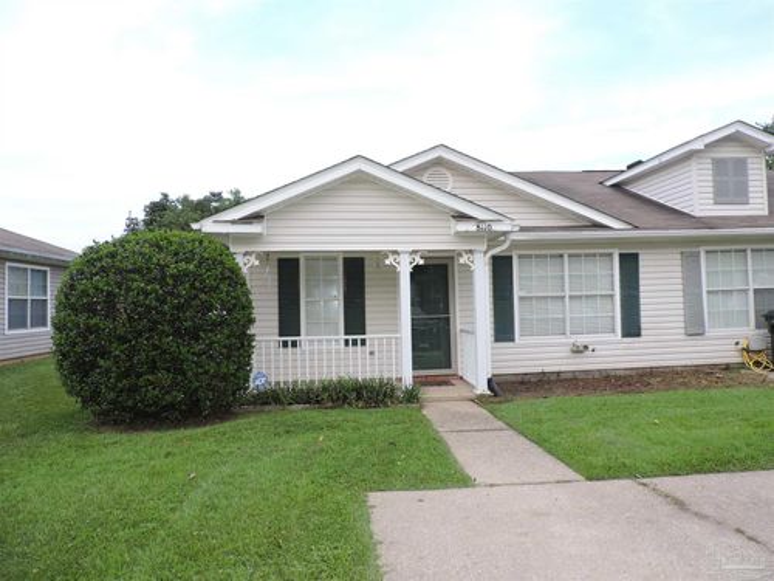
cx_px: 387
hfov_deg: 71.6
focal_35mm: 24
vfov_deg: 56.8
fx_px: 537
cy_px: 290
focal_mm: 4.3
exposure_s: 1/200
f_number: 3
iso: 200
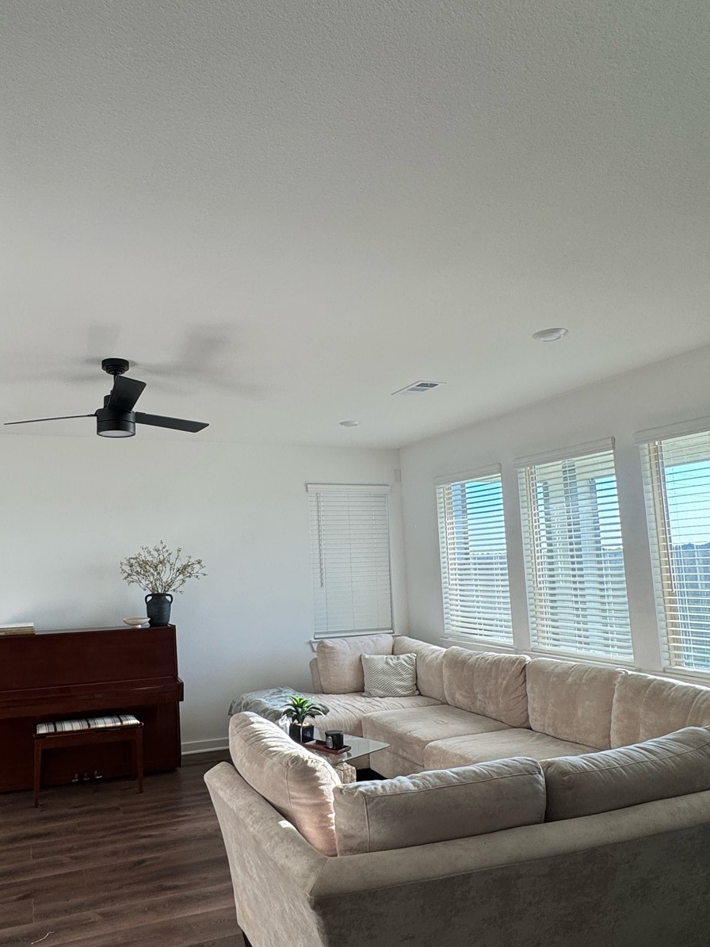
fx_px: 656
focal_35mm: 24
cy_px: 493
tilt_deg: +6.0
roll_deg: +1.9
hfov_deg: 55.8
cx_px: 249
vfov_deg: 71.6
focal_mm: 2.22
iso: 40
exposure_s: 1/99
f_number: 2.2
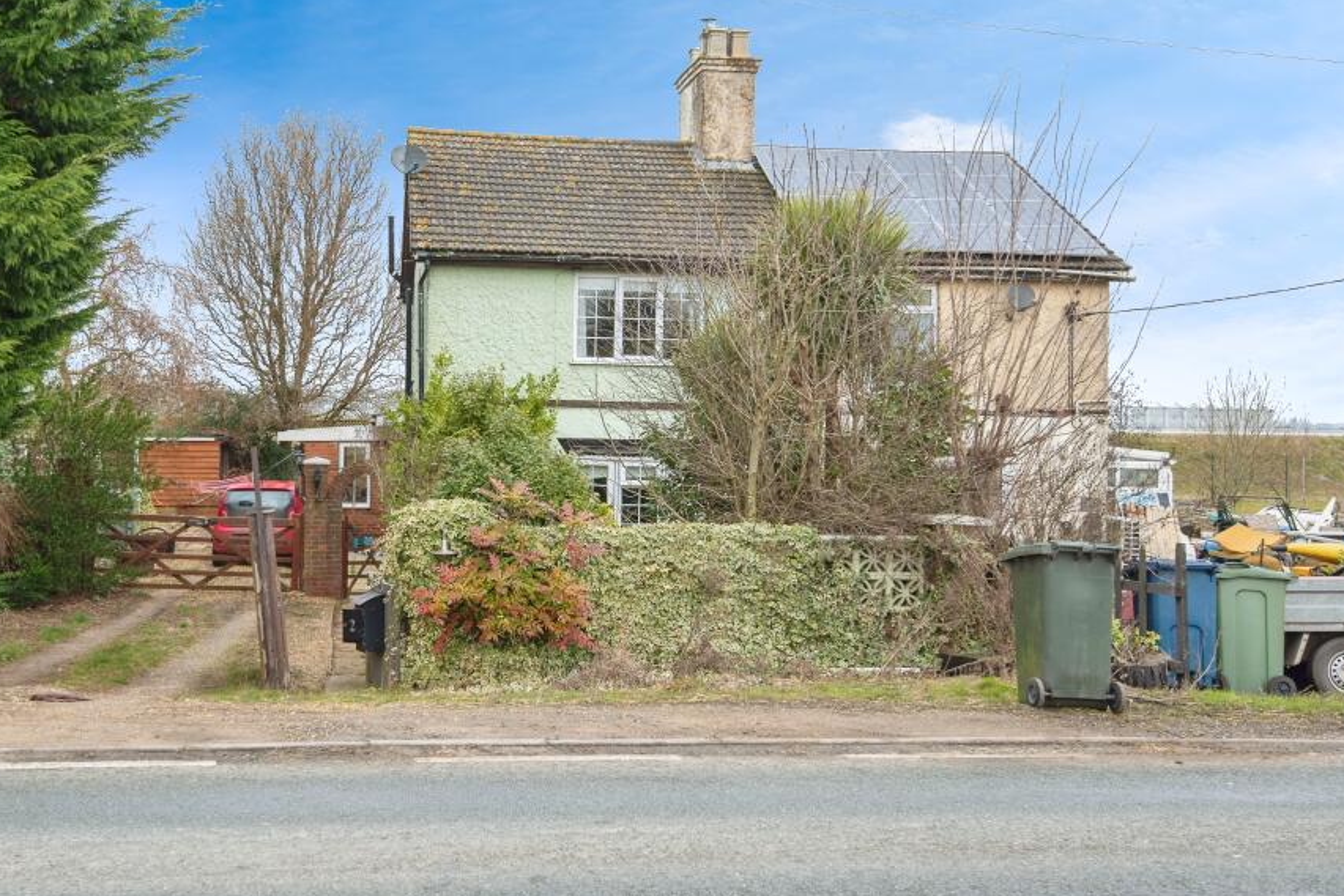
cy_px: 383
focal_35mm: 42
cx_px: 555
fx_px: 1568
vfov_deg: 31.9
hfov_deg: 46.2
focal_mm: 35
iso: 200
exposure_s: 1/45
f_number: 8
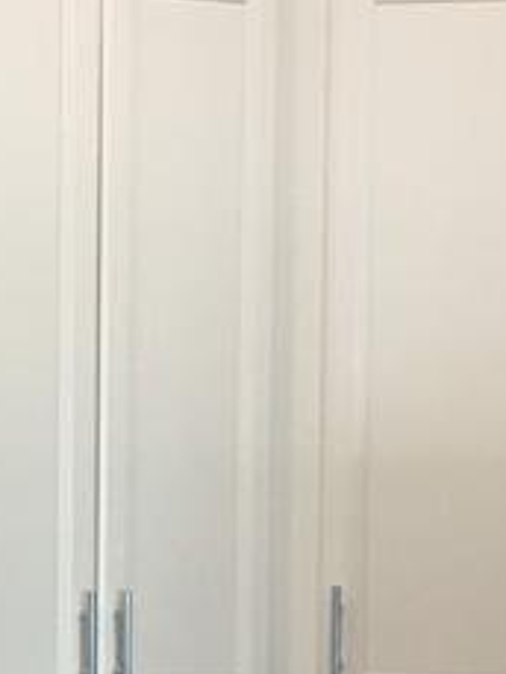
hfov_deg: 9.8
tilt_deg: -5.4
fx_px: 2960
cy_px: 703
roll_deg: -0.5
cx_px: 129
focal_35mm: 152
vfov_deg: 12.8
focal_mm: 4.15
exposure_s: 1/30
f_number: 2.2
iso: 40
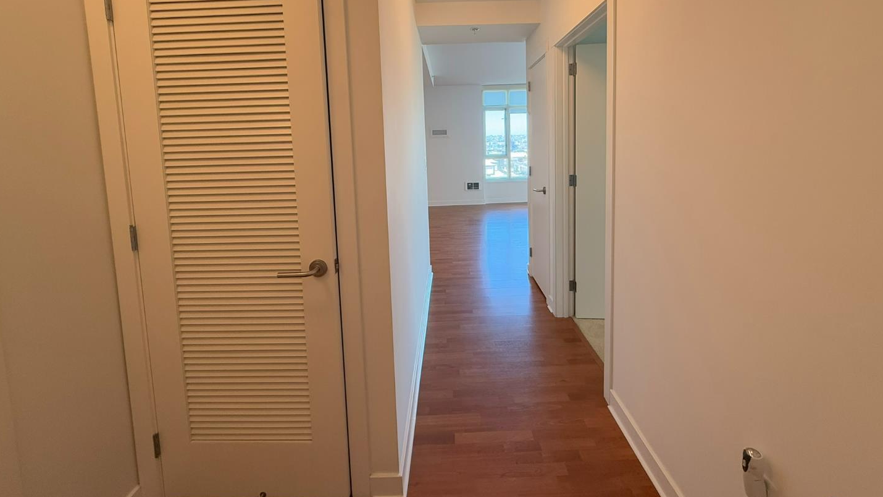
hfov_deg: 99.3
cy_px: 176
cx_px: 456
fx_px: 375
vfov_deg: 65.7
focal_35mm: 16
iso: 250
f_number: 2.2
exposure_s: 1/120
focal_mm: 2.22
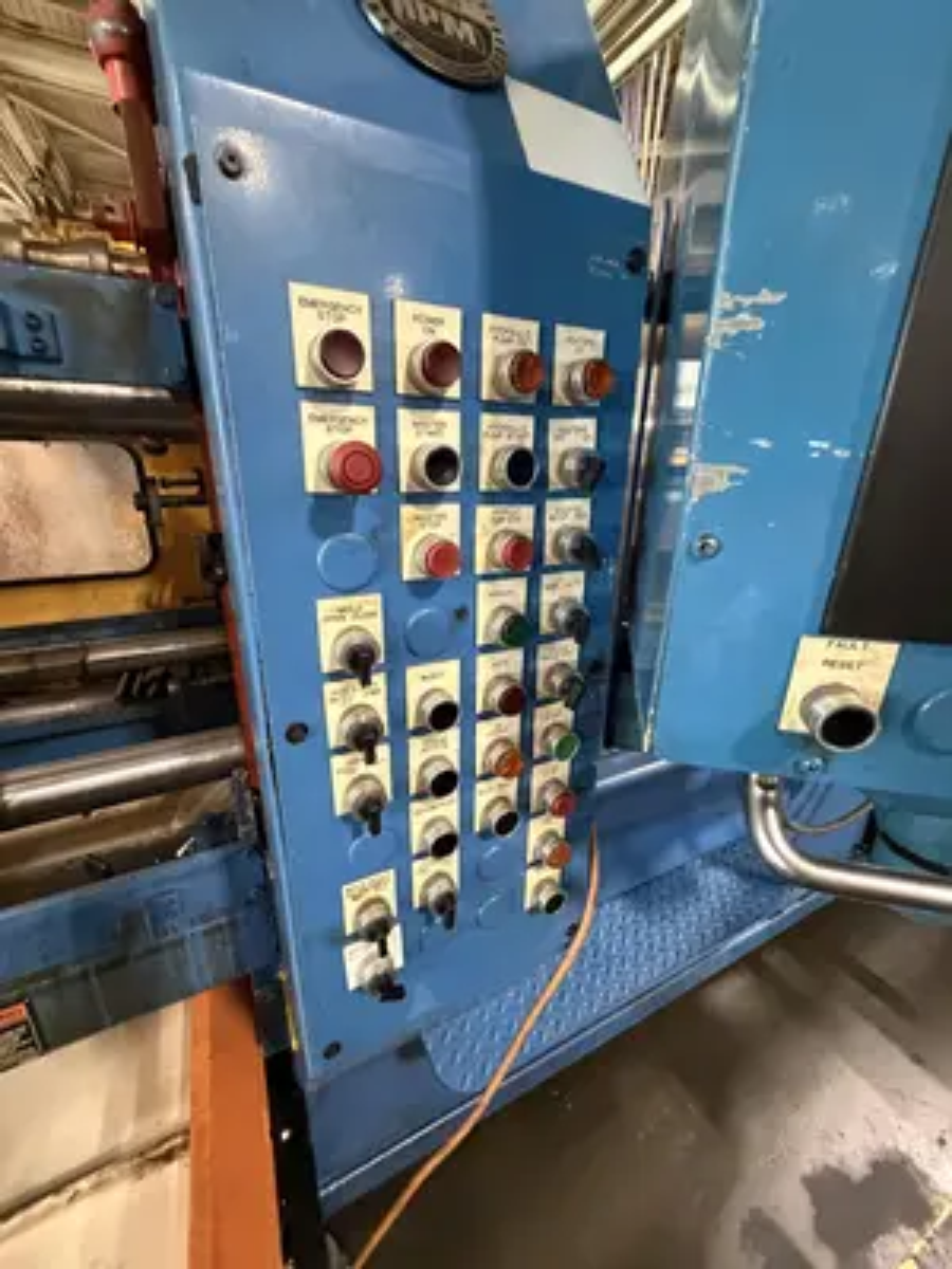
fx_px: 513
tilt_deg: -19.1
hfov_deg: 85.7
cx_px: 476
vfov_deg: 102.1
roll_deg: -0.4
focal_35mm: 14
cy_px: 634
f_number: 2.2
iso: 1000
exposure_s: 1/60
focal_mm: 2.22
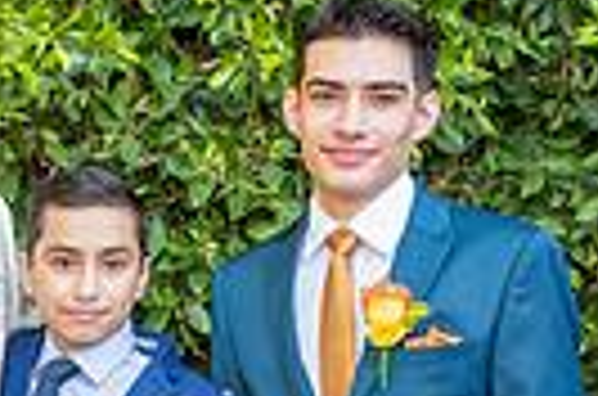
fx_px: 2320
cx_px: -139
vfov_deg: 9.5
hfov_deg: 14.2
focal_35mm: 140
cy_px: 583
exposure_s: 1/125
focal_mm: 32
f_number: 5
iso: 320
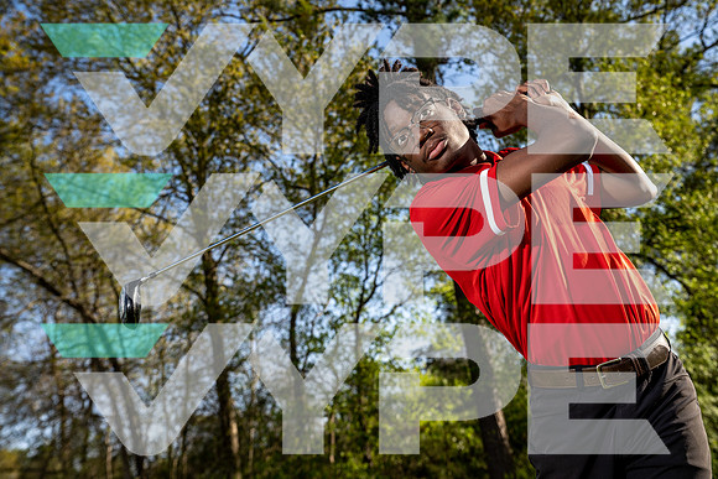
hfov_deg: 40.3
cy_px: 240
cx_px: 359
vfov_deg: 27.5
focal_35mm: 49
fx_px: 977
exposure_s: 1/250
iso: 100
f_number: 5.6
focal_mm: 49
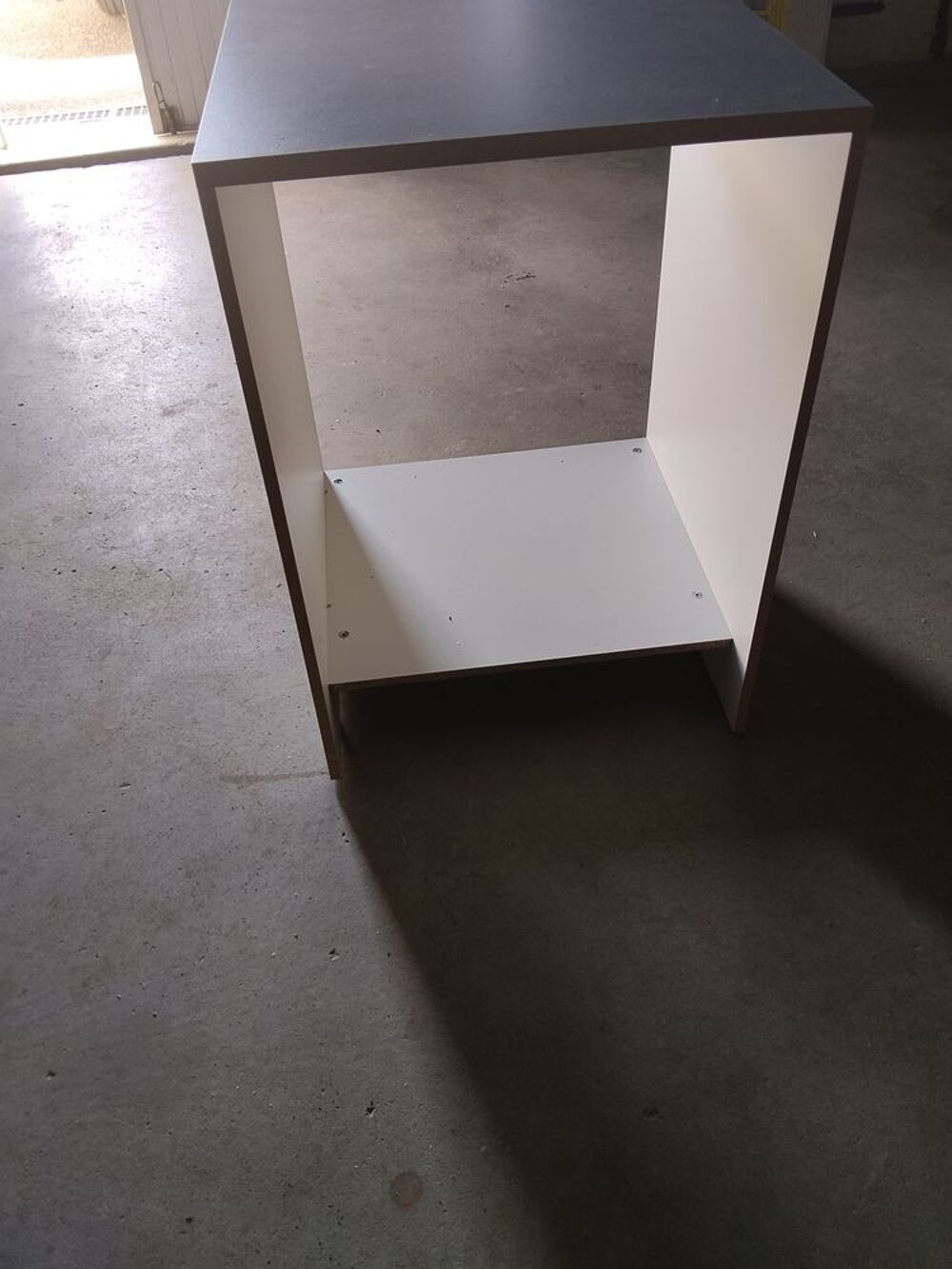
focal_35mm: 29
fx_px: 1063
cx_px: 476
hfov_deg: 48.2
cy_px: 634
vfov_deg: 61.7
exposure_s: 1/50
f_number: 1.8
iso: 80
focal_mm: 3.96
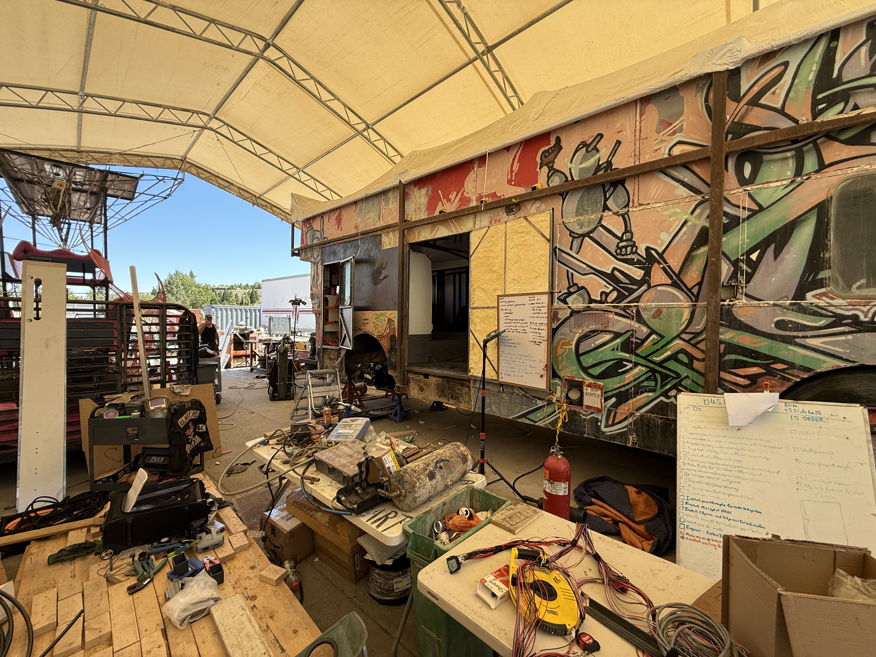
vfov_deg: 85.7
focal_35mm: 14
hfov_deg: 102.1
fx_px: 354
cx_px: 438
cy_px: 328
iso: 64
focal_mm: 2.22
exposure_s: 1/279
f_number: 2.2
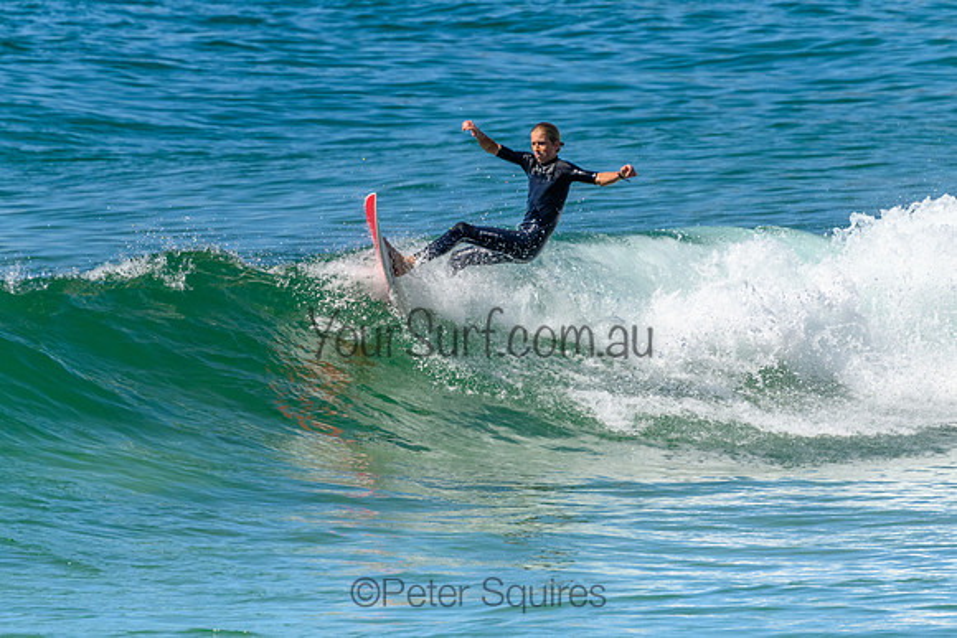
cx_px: 479
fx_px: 29263
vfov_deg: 1.3
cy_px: 201
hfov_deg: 1.9
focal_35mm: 1101
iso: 1100
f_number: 11
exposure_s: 1/2000
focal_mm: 800
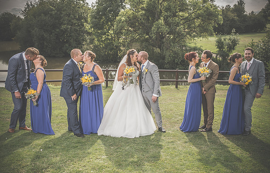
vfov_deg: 36.5
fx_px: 262
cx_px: 135
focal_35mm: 35
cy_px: 83
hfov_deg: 54.5
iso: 160
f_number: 2.8
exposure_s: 1/1600
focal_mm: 35
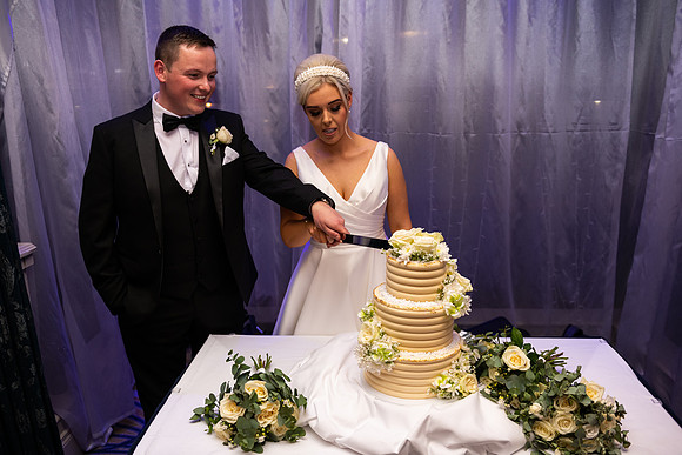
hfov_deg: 65.5
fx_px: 531
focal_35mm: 28
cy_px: 228
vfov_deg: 46.4
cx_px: 341
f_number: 3.5
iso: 640
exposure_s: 1/160
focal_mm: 28
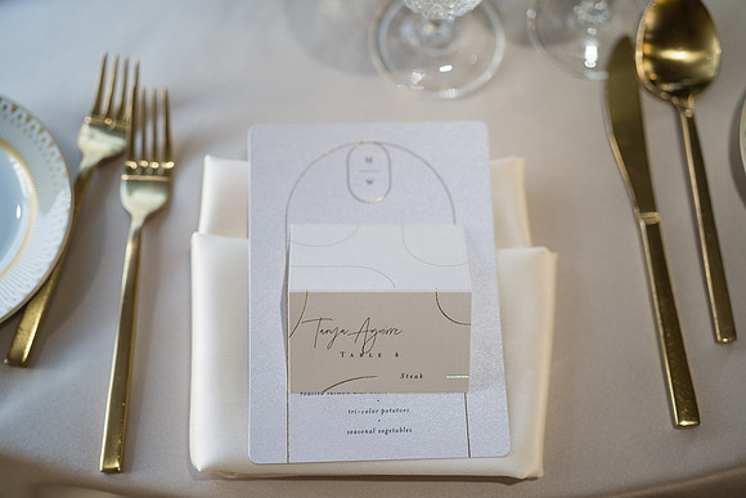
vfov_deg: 27.0
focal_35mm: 50
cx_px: 373
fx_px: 1036
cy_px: 249
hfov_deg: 39.6
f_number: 1.4
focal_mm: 50
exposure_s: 1/500
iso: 250
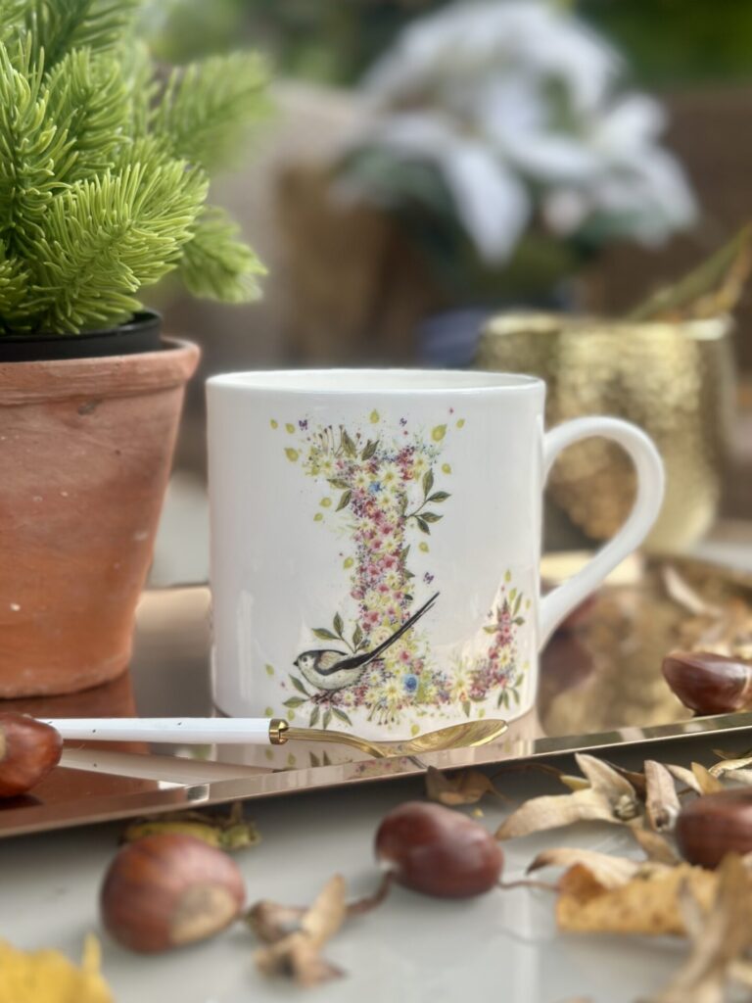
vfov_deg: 39.7
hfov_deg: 30.3
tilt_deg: -9.6
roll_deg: -0.7
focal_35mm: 48
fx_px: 1390
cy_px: 502
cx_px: 376
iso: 80
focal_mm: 6.86
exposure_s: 1/1848
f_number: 1.78
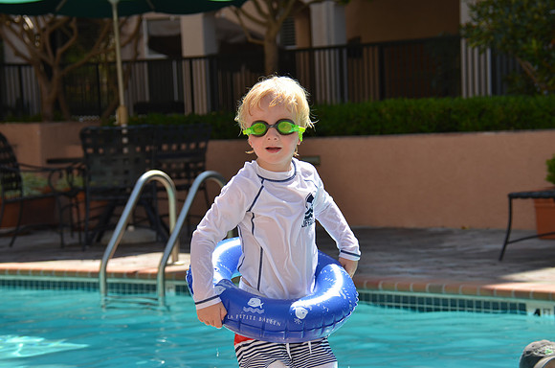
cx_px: 278
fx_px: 1892
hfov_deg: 16.7
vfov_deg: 11.1
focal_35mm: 123
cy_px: 184
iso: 100
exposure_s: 1/250
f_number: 6.3
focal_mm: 82
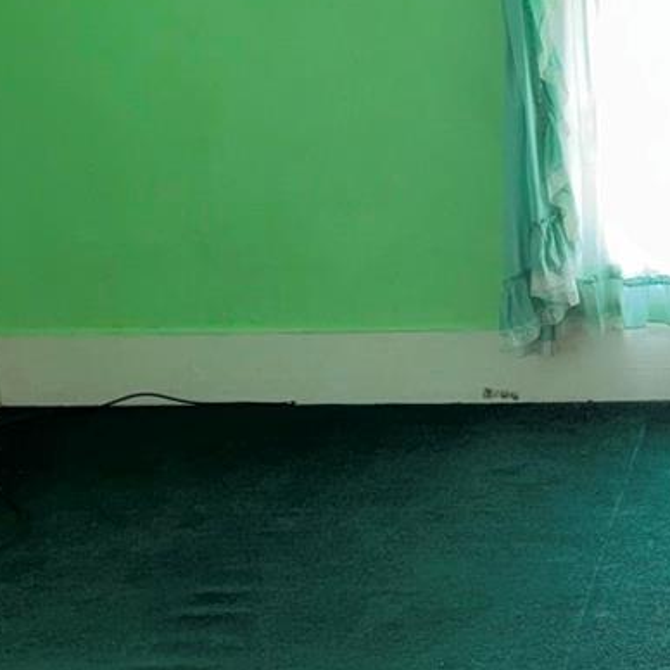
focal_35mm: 84
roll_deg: +3.3
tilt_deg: -16.0
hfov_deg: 19.2
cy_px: 368
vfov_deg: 20.6
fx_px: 1839
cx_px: 844
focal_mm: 6.76
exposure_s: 1/7
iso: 125
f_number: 1.78
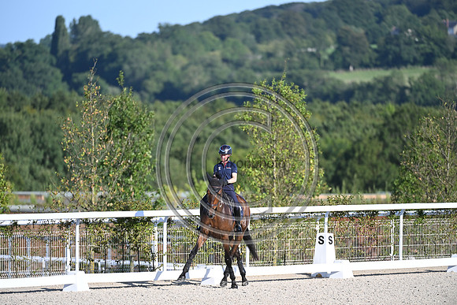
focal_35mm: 350
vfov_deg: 3.9
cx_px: 228
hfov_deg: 5.9
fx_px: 4444
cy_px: 152
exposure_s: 1/1600
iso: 360
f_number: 4.5
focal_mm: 350
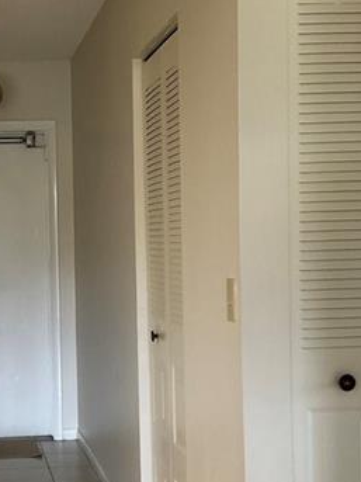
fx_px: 904
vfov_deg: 29.8
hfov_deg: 22.0
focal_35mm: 65
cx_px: 29
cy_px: 267
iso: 80
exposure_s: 1/60
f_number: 1.8
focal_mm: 3
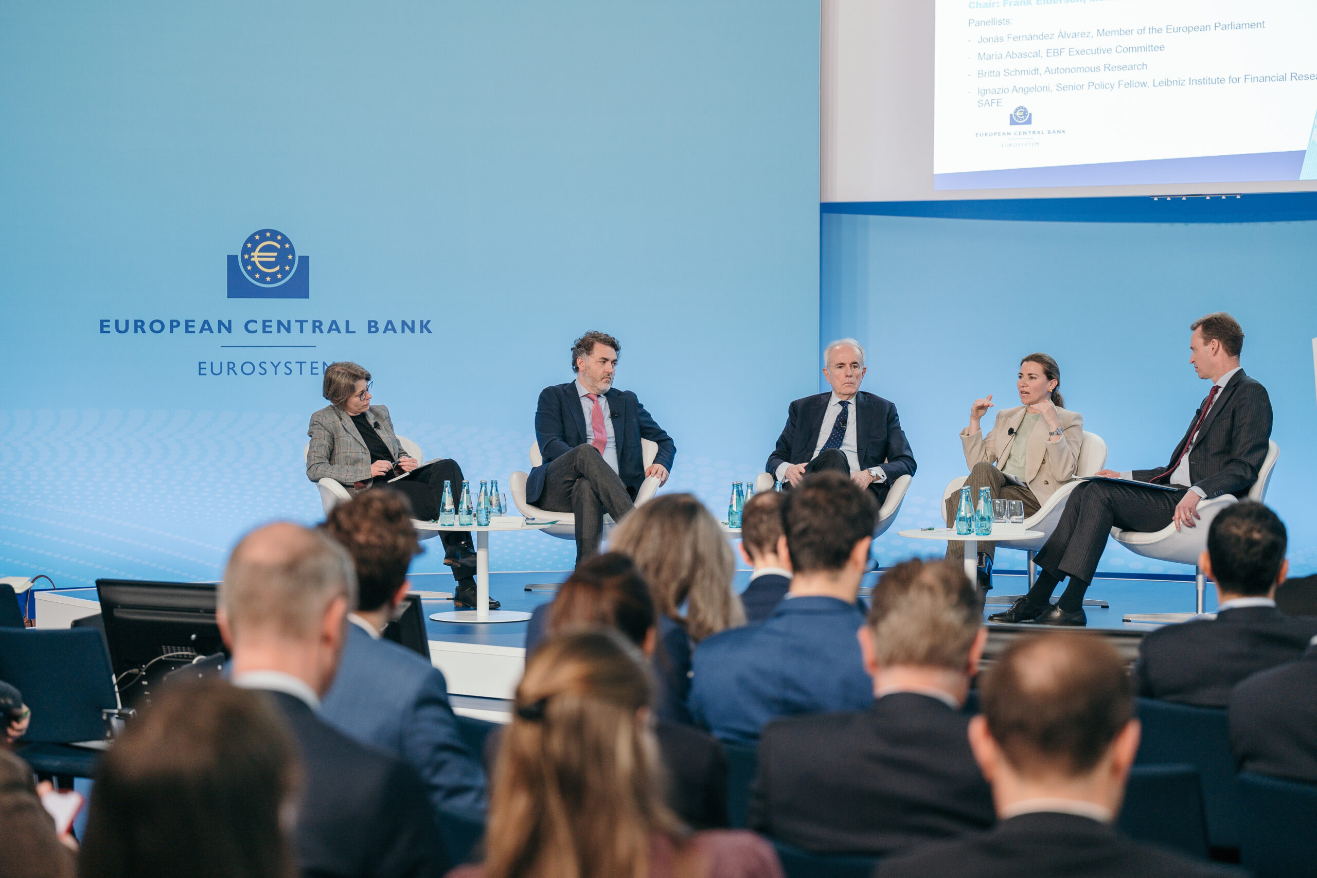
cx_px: 658
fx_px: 2707
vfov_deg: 18.4
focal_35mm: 74
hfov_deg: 27.3
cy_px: 439
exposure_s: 1/125
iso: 640
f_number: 2.8
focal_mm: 74
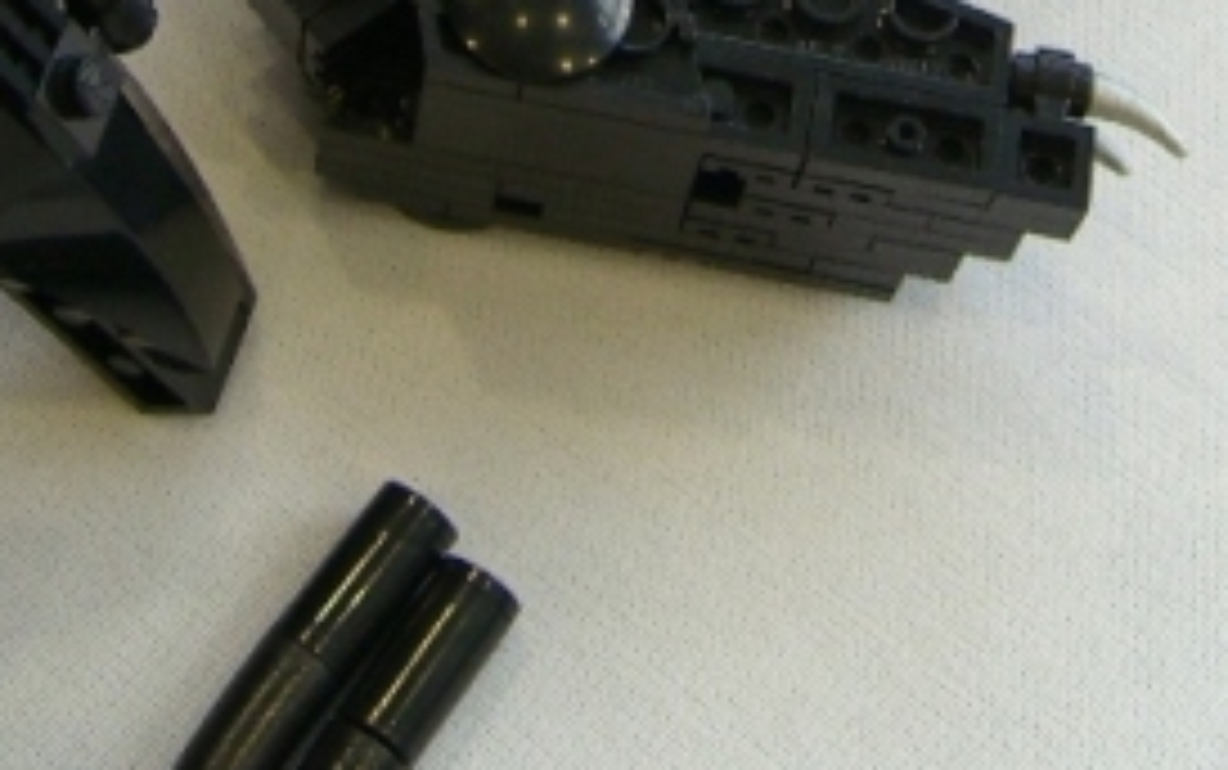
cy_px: -504
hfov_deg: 17.7
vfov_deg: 10.6
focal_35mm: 118
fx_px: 3952
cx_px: 715
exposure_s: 1/30
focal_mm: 7.9
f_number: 2.8
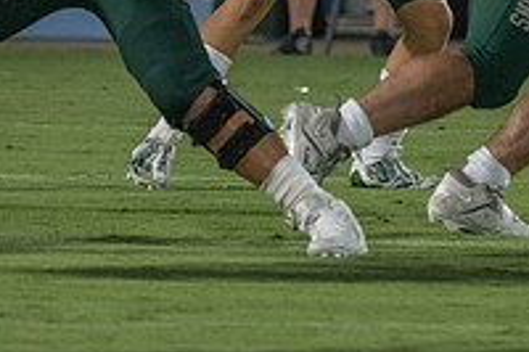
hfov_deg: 1.8
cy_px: -144
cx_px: 299
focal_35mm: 1154
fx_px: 16943
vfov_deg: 1.2
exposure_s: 1/1000
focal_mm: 397
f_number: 5.6
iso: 8000
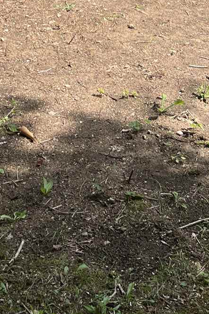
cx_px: 45
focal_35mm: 94
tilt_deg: -0.1
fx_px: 819
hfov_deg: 14.5
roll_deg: +0.0
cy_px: -225
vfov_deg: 18.0
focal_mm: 5.1
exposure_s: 1/1238
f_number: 1.6
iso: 50
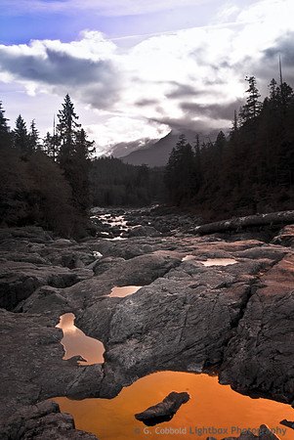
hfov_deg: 37.0
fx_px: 440
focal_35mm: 36
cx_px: 147
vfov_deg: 53.1
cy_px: 220
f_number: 16
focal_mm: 24
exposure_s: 1/6
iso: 100
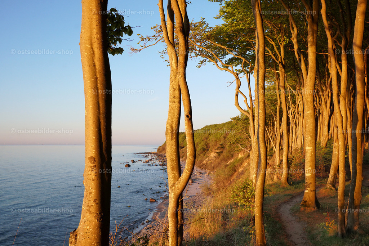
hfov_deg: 53.1
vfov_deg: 36.9
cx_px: 184
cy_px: 123
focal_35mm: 36
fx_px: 369
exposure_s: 1/100
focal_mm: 24
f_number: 10
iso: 400
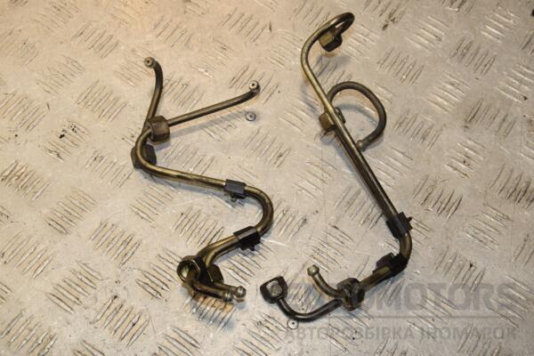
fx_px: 779
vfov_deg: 25.8
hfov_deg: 37.9
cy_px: 178
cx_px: 267
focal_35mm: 52
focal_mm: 35
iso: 800
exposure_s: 1/200
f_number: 10
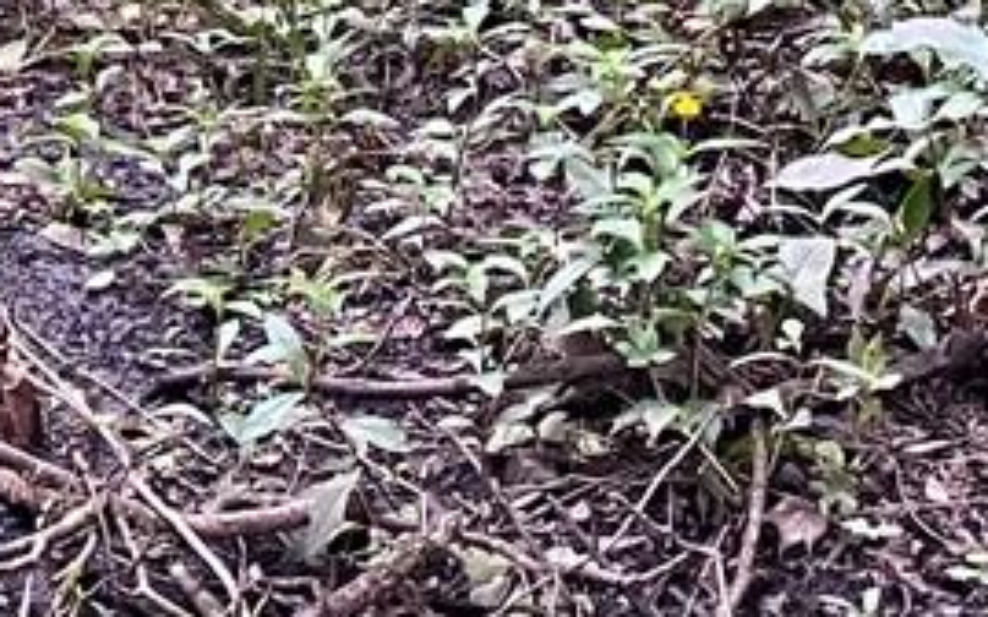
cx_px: -224
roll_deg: -0.4
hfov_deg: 12.4
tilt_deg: -1.5
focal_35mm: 164
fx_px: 4415
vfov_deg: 7.2
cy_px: -1212
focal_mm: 4.25
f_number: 1.8
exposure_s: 1/71
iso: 125
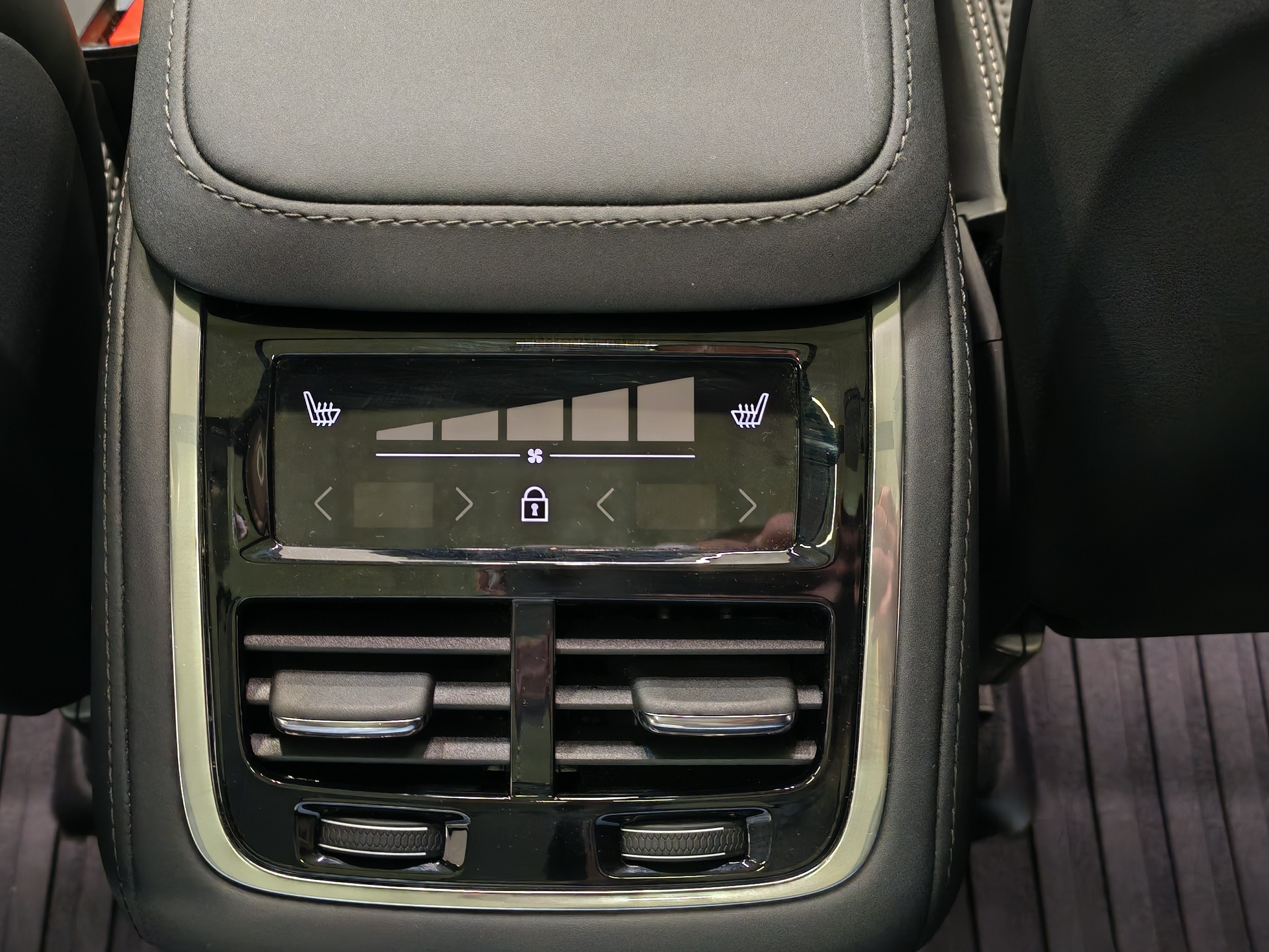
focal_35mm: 43
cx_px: 531
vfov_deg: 33.6
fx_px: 1576
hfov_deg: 43.7
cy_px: 447
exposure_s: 1/16.7
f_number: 1.9
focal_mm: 6.12
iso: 5119
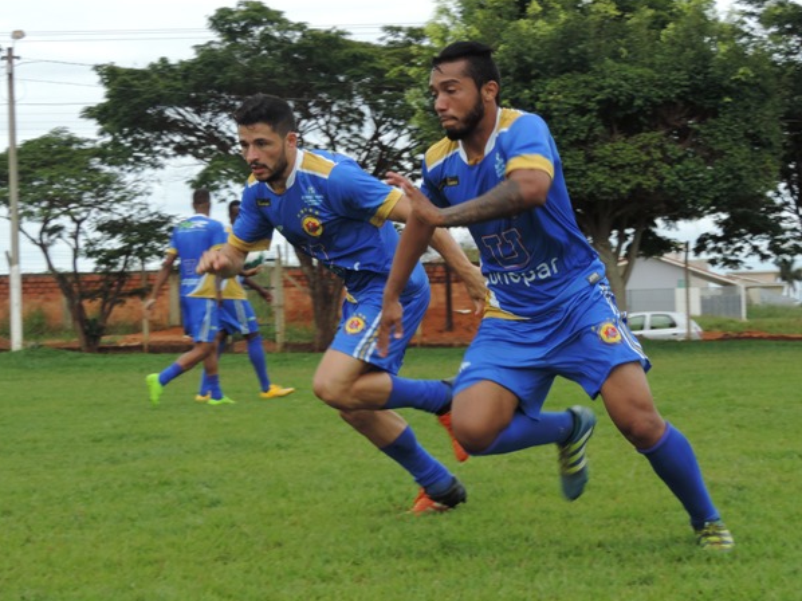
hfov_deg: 21.5
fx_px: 2107
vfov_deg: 16.2
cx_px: 417
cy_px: 310
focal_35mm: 91
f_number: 4
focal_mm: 15.1
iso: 80
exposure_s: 1/320
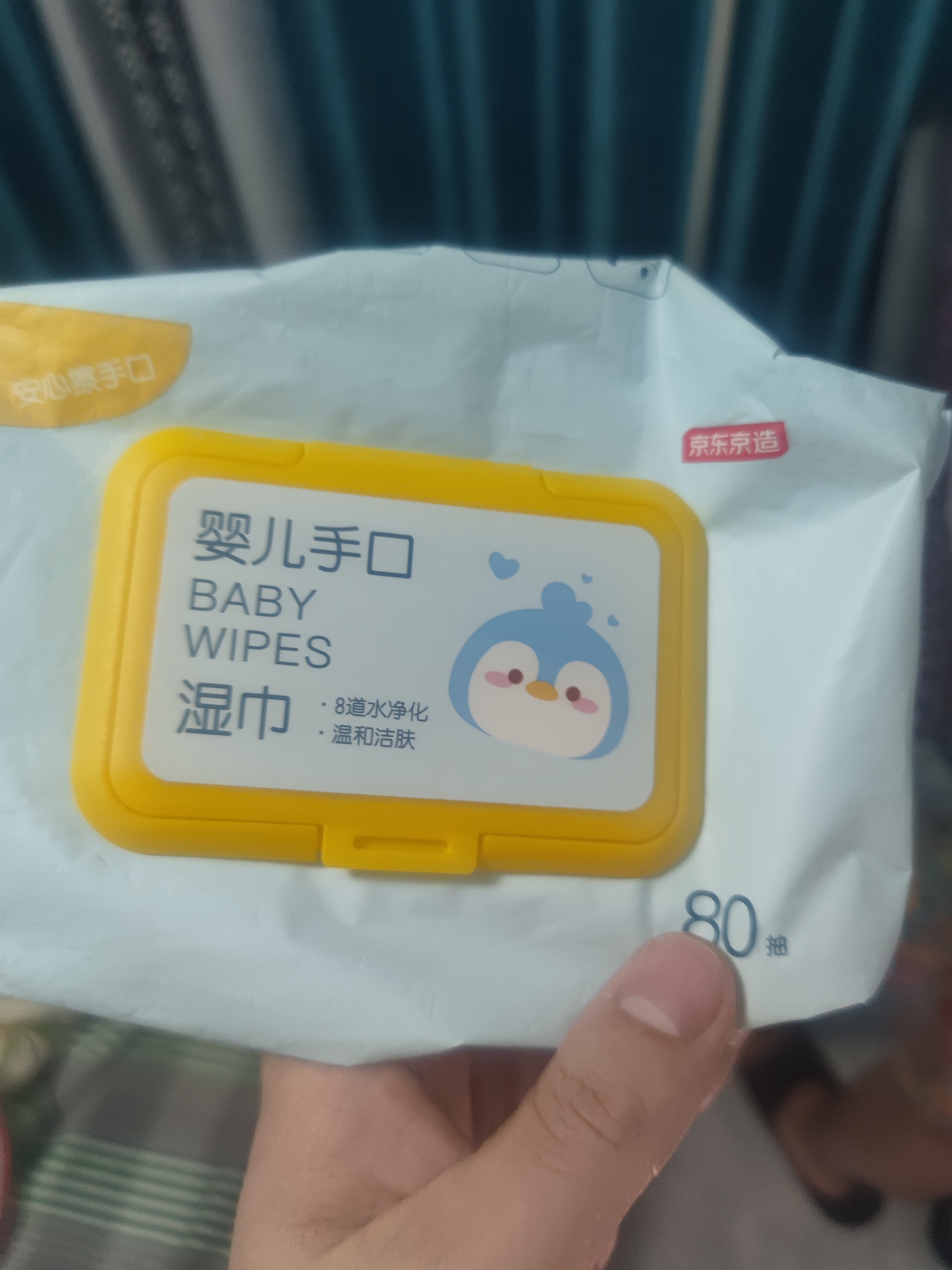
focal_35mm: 25
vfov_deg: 69.4
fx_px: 917
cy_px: 635
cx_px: 476
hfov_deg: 54.9
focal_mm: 6.78
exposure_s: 1/85
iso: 400
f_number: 1.85
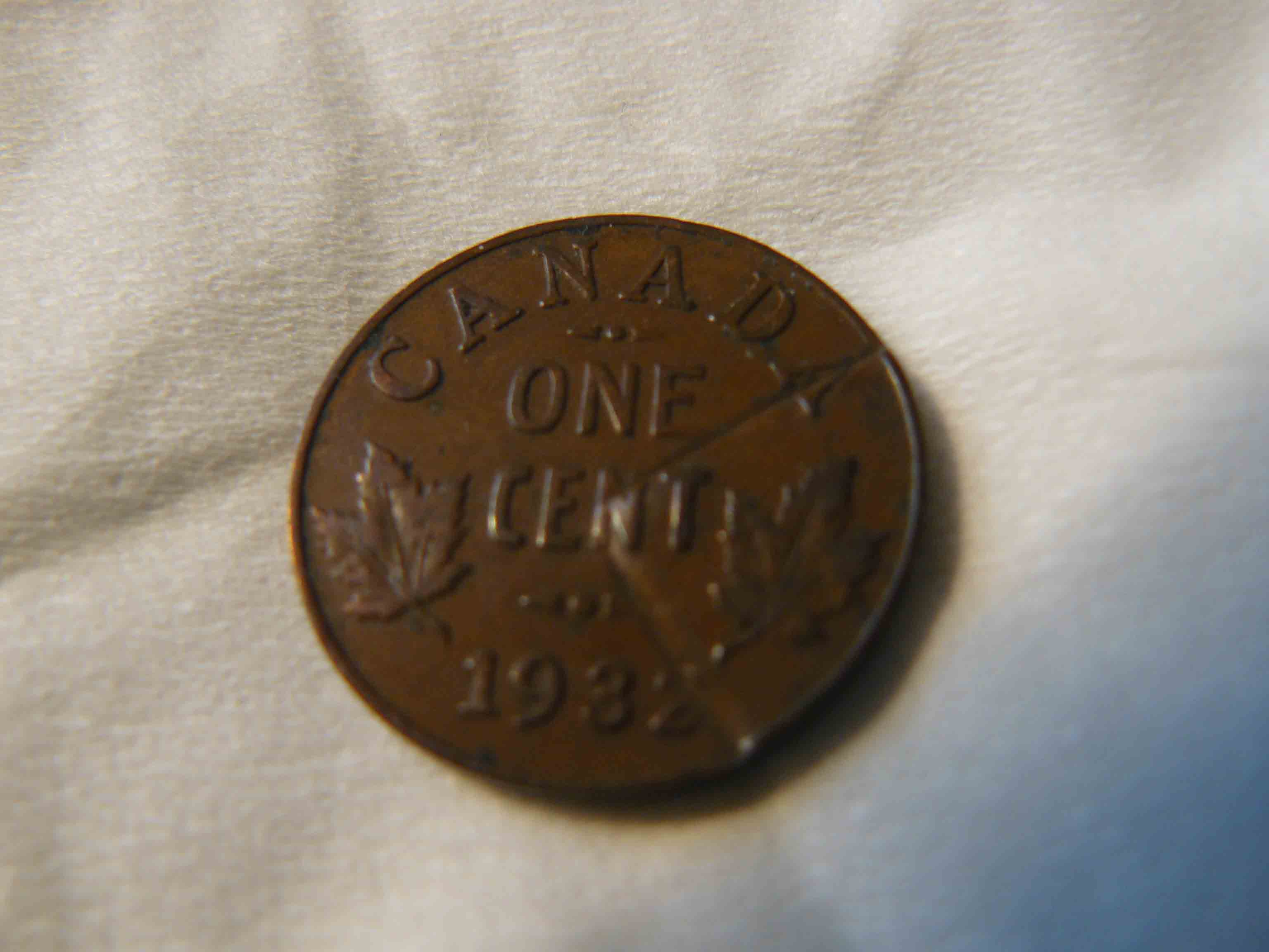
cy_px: 476
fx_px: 1320
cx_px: 634
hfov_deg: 51.4
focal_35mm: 36
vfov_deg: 39.7
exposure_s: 1/40
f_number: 2.8
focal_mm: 6
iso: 100
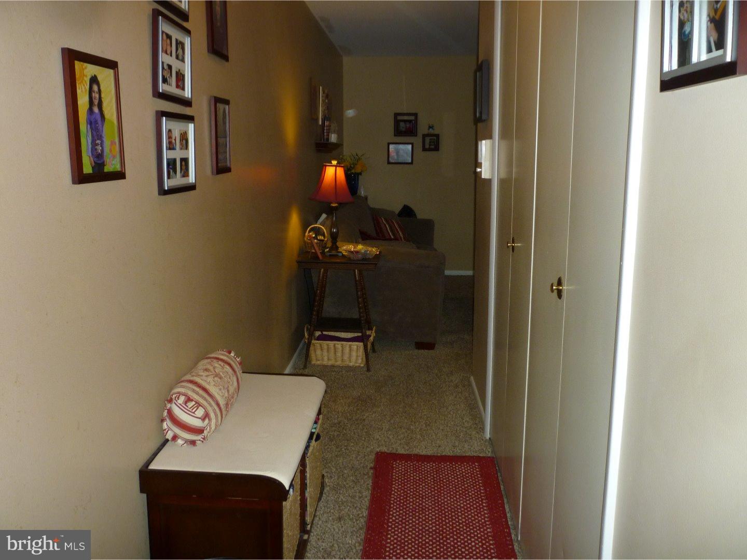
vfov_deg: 48.2
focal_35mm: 29
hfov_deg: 61.7
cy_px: 280
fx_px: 626
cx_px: 374
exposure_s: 1/30
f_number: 3.3
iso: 160
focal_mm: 5.2
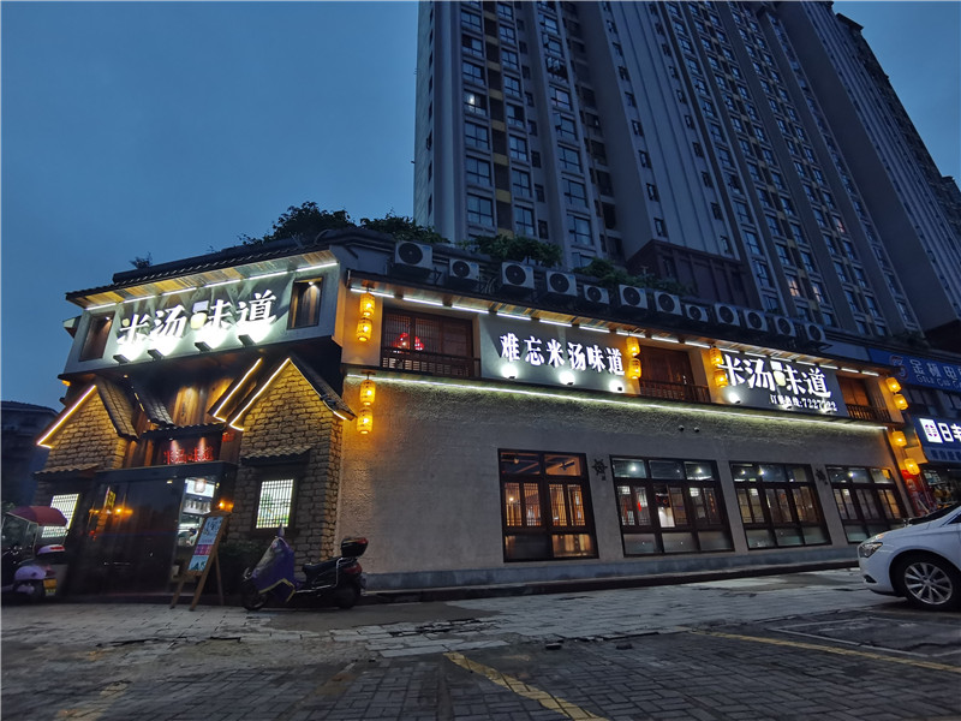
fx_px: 472
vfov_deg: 74.7
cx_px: 480
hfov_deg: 91.0
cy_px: 360
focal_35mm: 17
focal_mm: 2.26
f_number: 2.2
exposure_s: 1/50
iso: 250
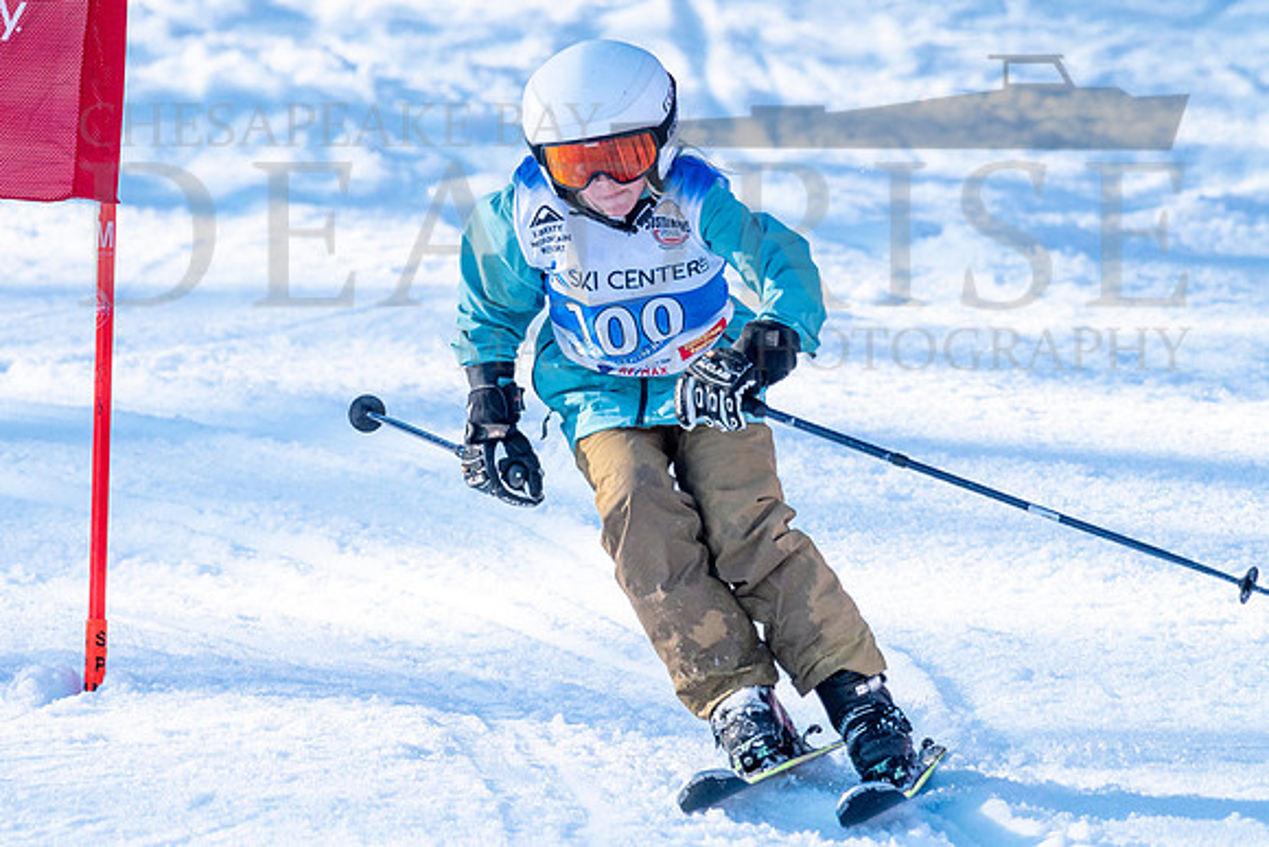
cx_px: 430
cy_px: 288
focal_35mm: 740
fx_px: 26101
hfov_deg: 2.8
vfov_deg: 1.9
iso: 1250
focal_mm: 560
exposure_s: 1/2000
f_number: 8
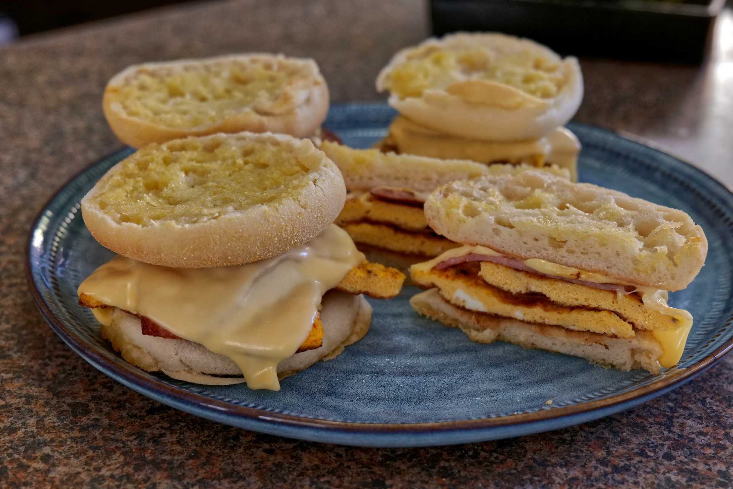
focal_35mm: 60
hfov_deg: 33.4
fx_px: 1222
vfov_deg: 22.6
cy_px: 244
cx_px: 366
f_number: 7.1
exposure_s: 1/60
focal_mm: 60
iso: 1600
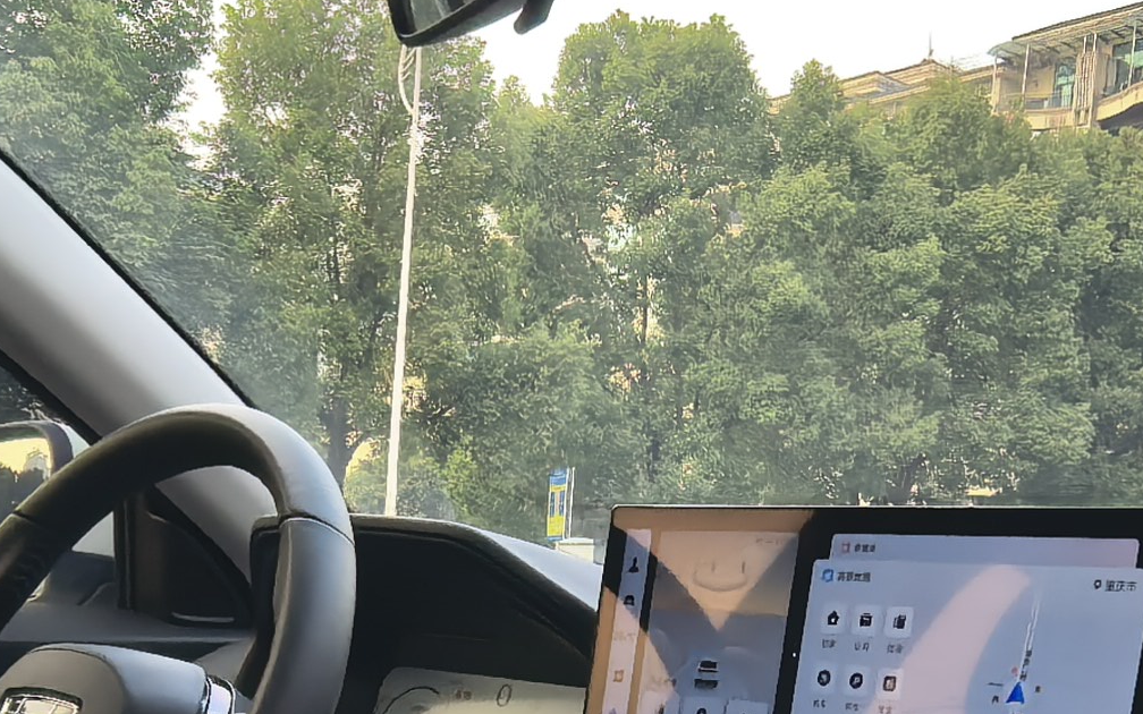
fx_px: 1744
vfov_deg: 21.0
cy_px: 936
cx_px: 602
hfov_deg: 36.3
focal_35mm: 56
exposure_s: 1/409
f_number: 2.2
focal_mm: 1.95
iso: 100
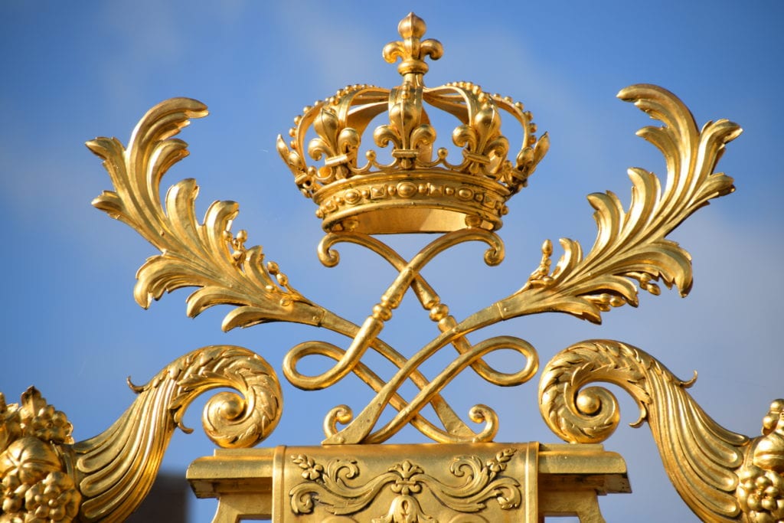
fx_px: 6860
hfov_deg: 6.5
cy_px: 262
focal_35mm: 315
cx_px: 392
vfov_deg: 4.4
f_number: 7.1
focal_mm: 210
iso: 200
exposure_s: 1/800
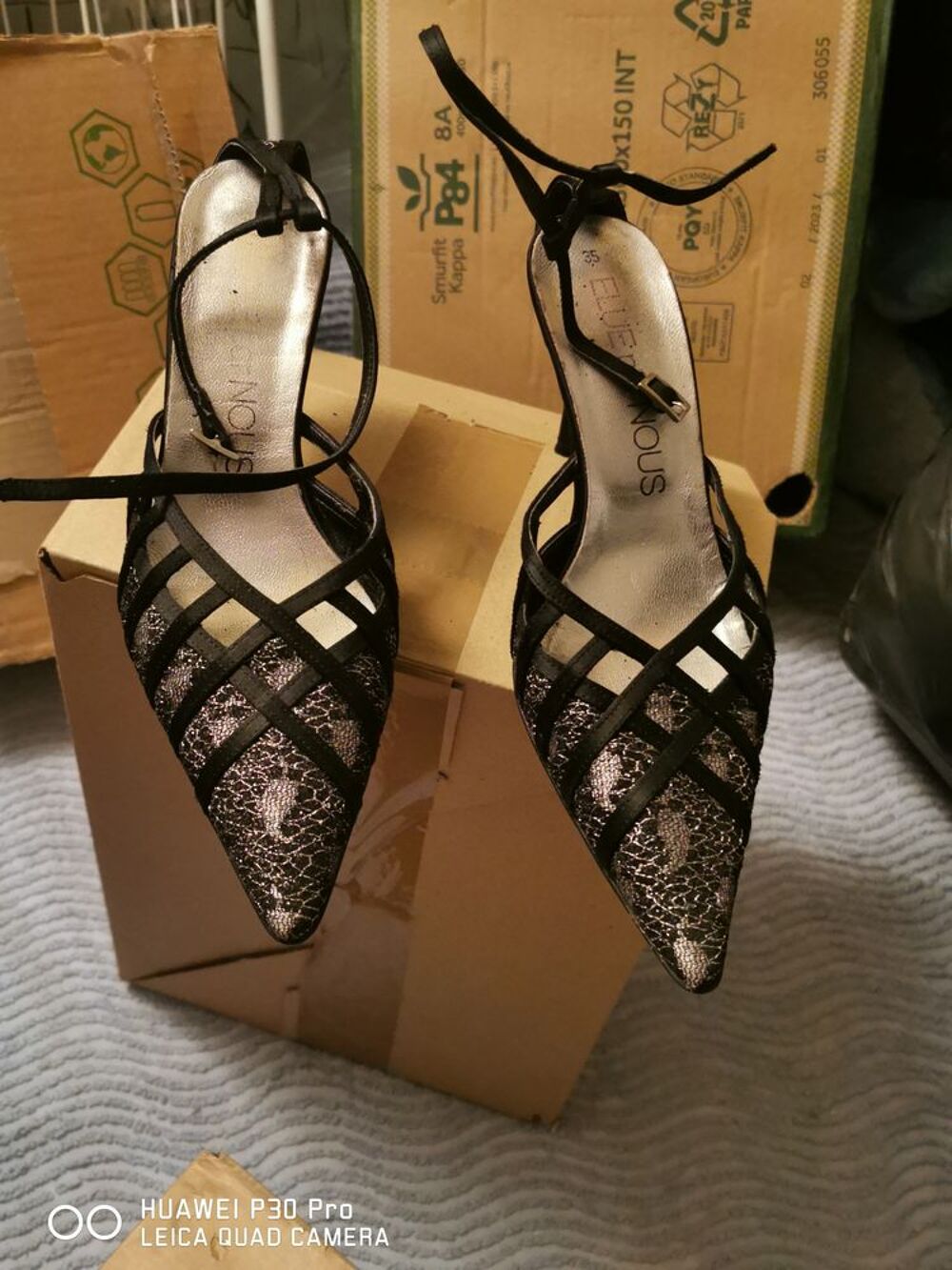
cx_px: 476
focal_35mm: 33
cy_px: 635
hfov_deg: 43.0
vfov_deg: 55.3
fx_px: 1210
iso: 400
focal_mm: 5.56
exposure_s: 1/33.3
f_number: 1.6
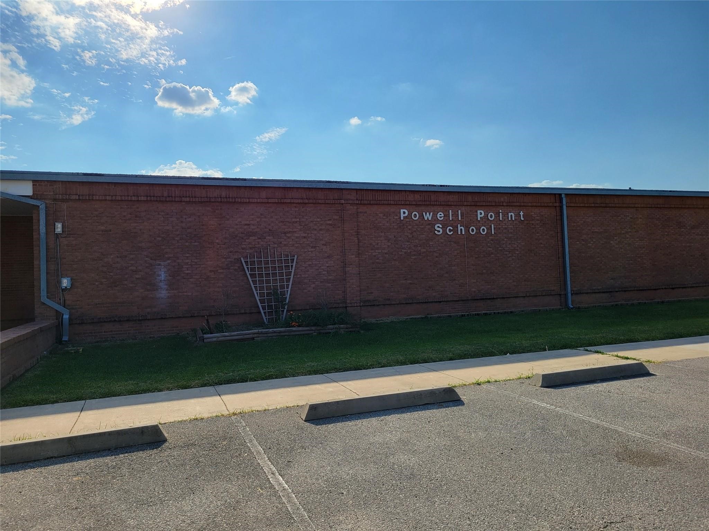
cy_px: 266
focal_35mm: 26
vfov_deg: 53.1
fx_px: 533
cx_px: 354
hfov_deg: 67.3
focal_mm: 5.4
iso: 40
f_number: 1.8
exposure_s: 1/4210
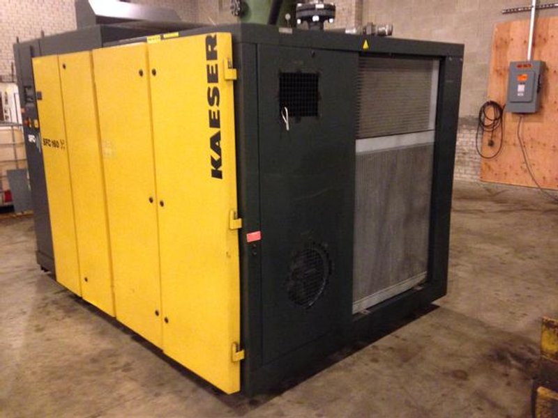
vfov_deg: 42.9
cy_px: 209
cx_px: 279
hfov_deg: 55.4
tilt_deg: -13.9
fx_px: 532
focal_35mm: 33
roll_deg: +0.9
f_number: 2.4
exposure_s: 1/15
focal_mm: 4.12
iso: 500
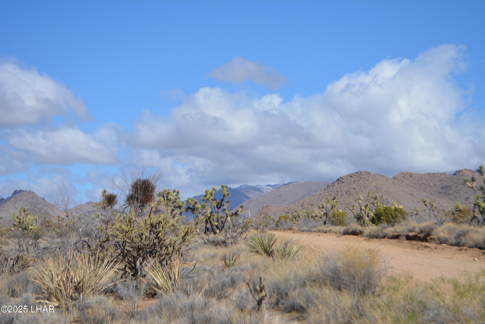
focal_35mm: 82
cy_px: 162
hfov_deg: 24.6
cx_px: 242
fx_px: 1112
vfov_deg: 16.6
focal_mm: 55
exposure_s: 1/2000
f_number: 7.1
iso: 400
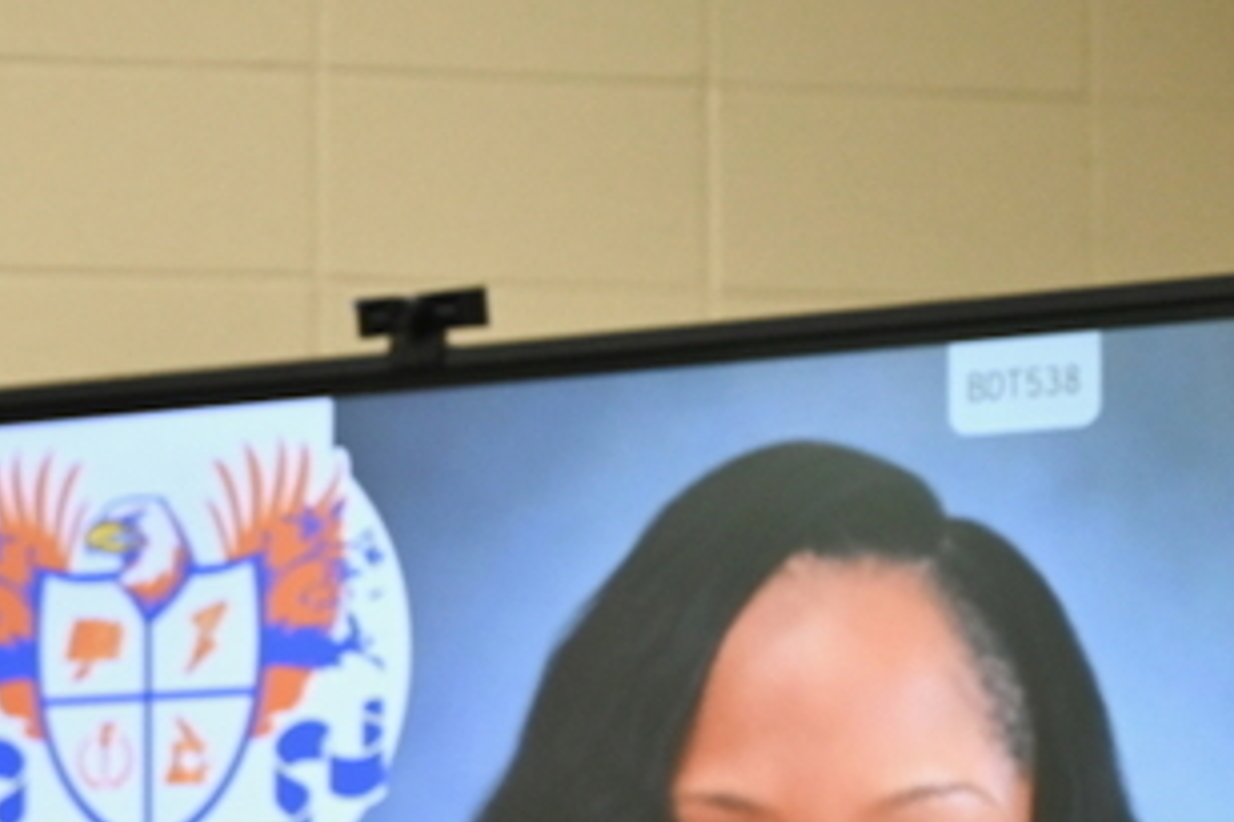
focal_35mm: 233
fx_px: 7982
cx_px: -609
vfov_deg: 5.9
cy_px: 994
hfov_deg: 8.6
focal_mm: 70
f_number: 4
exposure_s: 1/125
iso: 1600
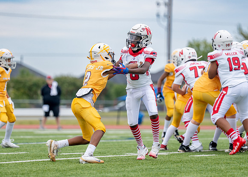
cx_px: 101
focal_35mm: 246
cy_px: 85
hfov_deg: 8.2
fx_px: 1732
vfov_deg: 5.9
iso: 200
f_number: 2.8
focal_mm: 163
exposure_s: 1/2000
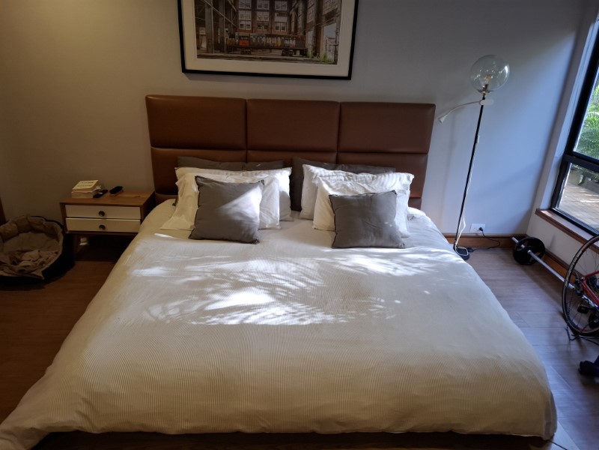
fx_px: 398
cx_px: 300
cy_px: 225
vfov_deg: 58.9
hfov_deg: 73.9
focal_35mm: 23
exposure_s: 1/50
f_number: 1.8
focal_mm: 5.54
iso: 200
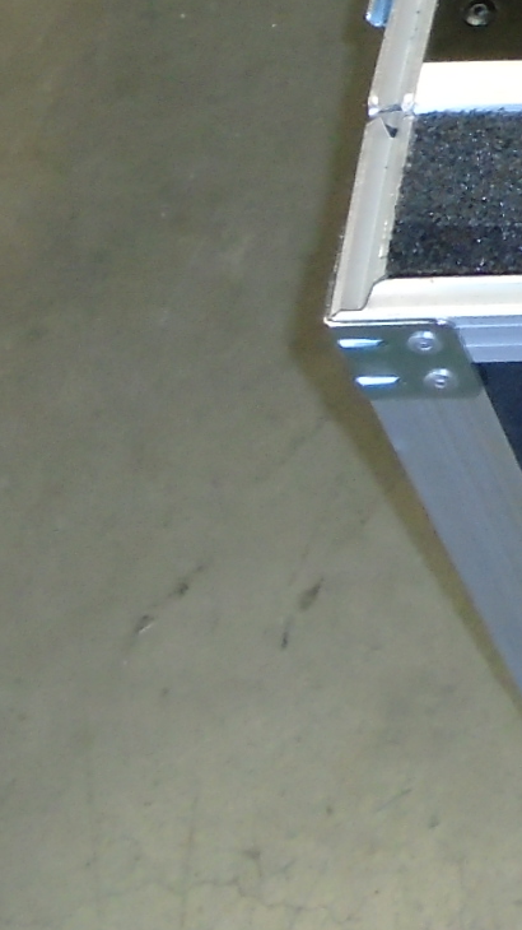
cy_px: -83
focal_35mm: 120
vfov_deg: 17.3
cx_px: 1436
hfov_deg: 8.7
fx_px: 2956
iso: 250
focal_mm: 5.5
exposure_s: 1/40
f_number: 3.5
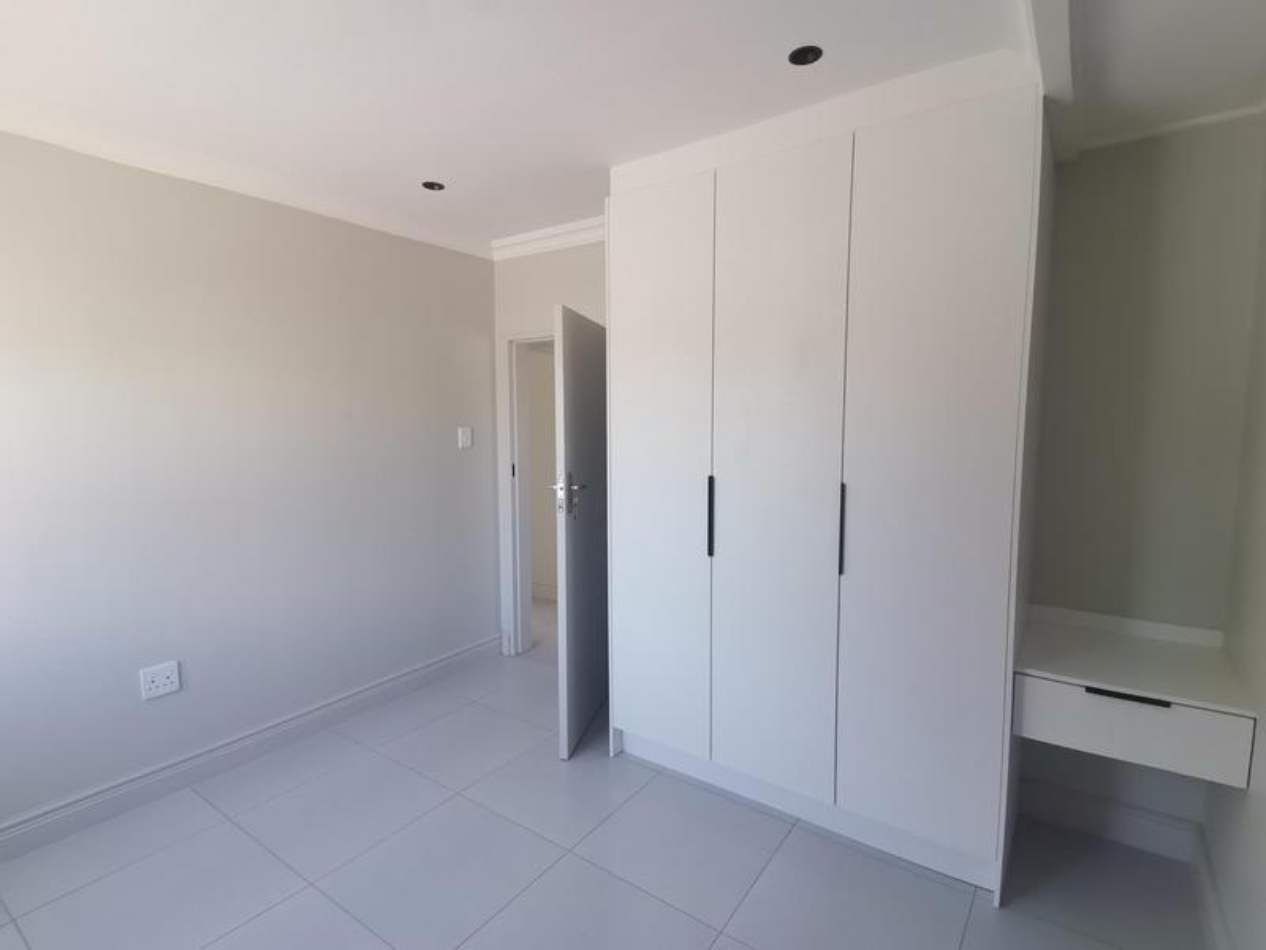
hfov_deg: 91.0
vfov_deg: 74.7
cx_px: 633
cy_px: 475
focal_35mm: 17
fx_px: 622
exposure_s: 1/50
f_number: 2.4
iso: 64
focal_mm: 1.78
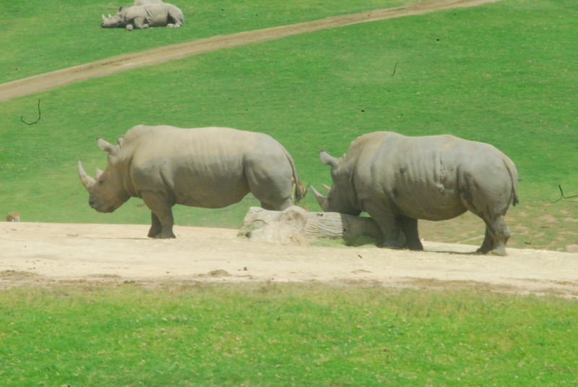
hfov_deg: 4.6
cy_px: 194
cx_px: 289
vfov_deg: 3.1
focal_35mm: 450
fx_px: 7231
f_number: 45
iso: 1600
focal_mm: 300
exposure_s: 1/90
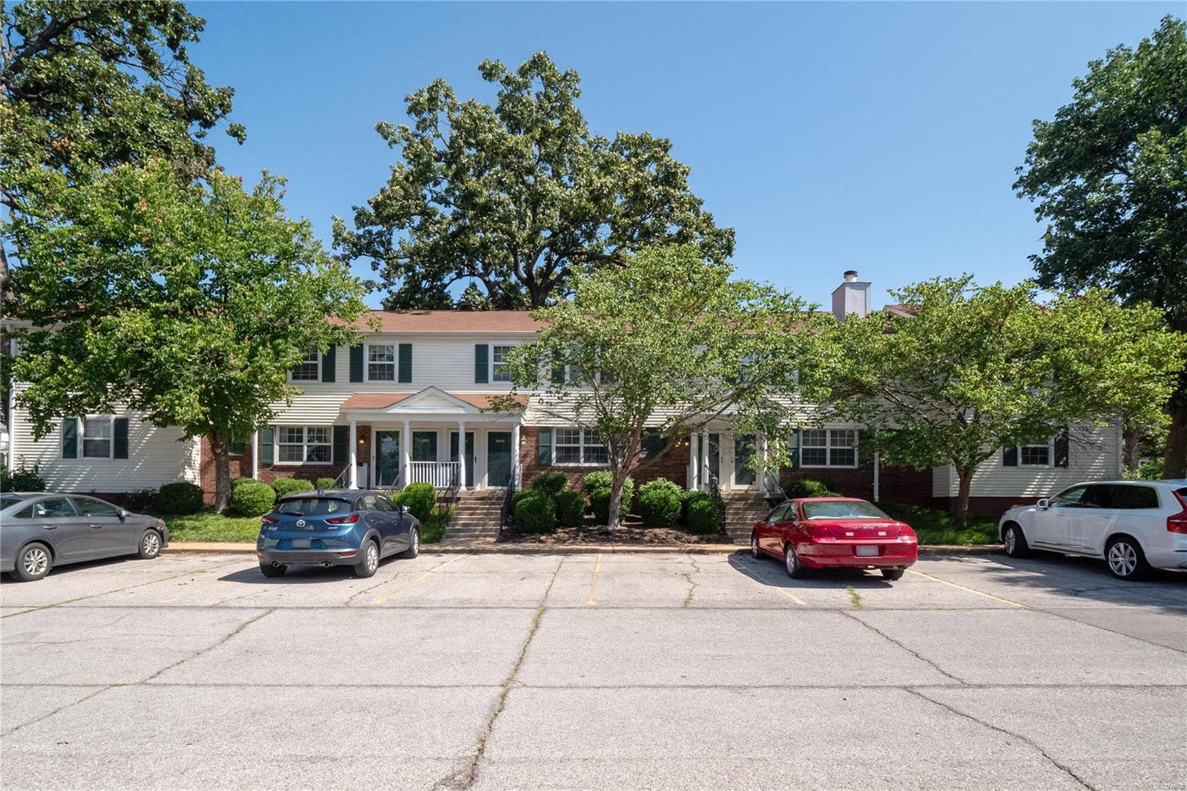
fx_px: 593
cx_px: 594
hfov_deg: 90.0
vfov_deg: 67.4
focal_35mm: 18
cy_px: 396
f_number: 8
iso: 400
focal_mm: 9
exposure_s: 1/1250
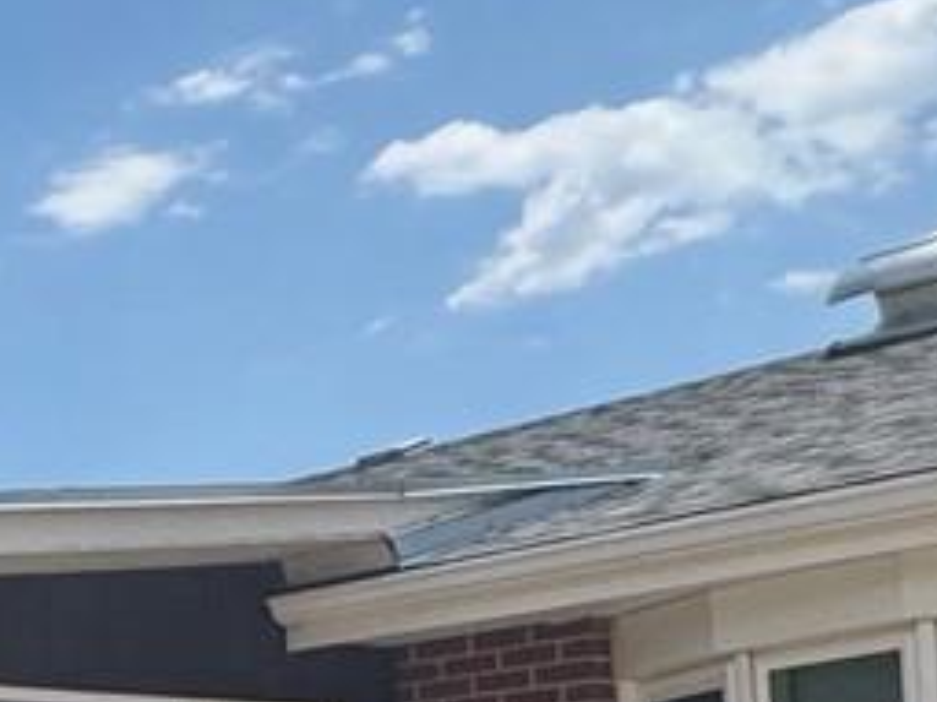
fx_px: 2381
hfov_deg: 16.8
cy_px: 787
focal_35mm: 88
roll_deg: -0.6
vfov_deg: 16.2
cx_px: -919
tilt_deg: +5.2
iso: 50
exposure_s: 1/1506
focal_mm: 2.22
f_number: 2.2
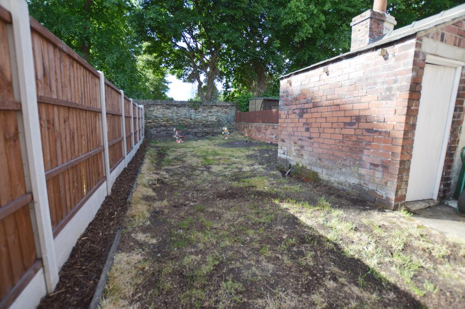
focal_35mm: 15
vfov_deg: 77.2
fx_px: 194
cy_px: 154
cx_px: 232
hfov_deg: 100.4
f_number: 3.5
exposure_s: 1/250
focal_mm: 10
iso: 100
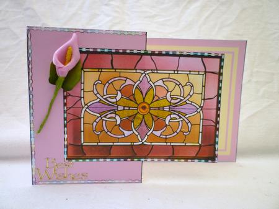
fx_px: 234
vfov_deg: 48.3
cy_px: 104
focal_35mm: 29
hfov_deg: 61.6
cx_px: 140
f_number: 3.3
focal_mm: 5.2
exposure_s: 1/40
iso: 80
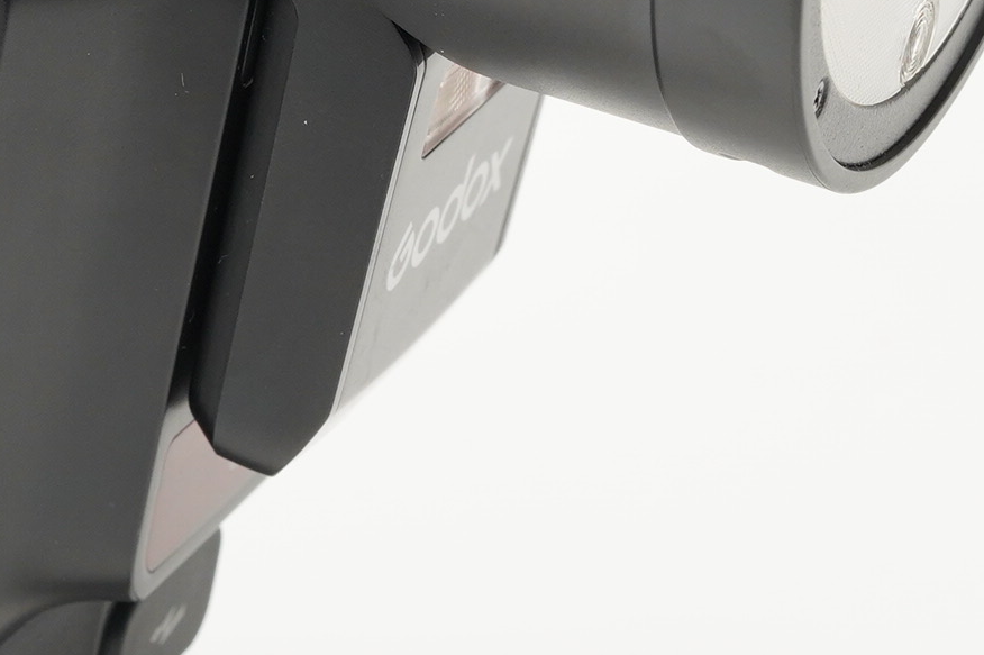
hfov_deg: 6.7
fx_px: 8441
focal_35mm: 309
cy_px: 73
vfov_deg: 4.4
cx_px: 220
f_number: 11
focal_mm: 90
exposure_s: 1/10
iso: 1000
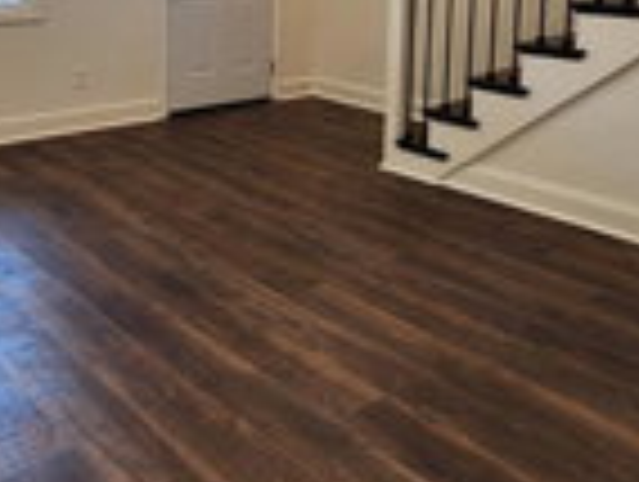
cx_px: 205
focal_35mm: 39
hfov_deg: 46.9
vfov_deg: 35.1
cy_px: 63
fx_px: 721
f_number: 2.2
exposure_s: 1/60
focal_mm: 2.2
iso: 64
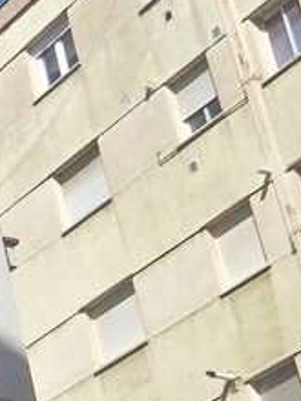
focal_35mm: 153
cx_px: -571
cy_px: 261
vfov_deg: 12.9
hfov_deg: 8.3
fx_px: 1774
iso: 50
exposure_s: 1/984
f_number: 1.8
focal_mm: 5.4
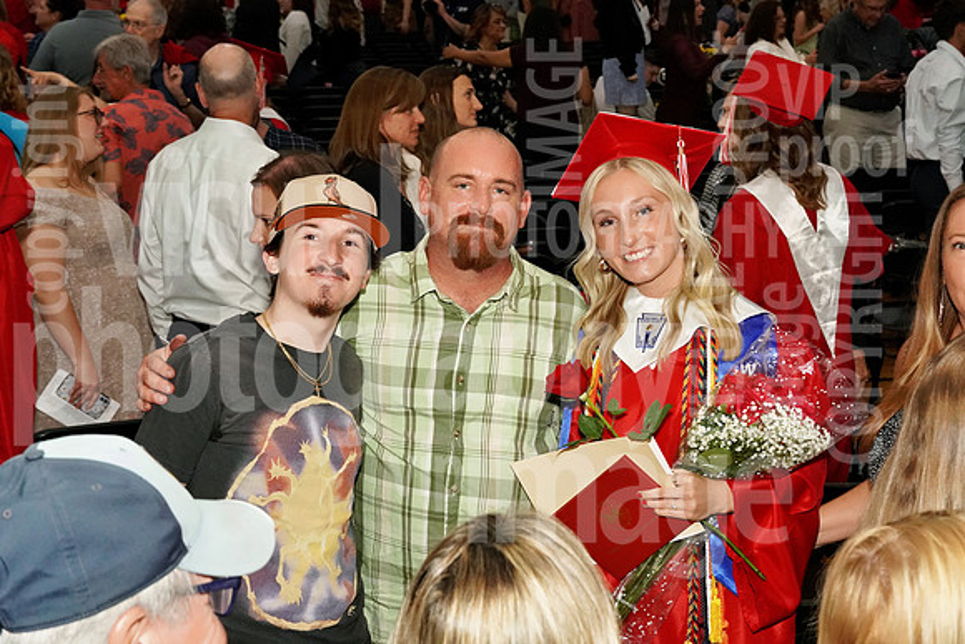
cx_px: 482
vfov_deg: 18.2
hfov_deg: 27.0
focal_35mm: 75
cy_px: 322
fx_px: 2011
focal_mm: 50
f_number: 8
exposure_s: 1/100
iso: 3200
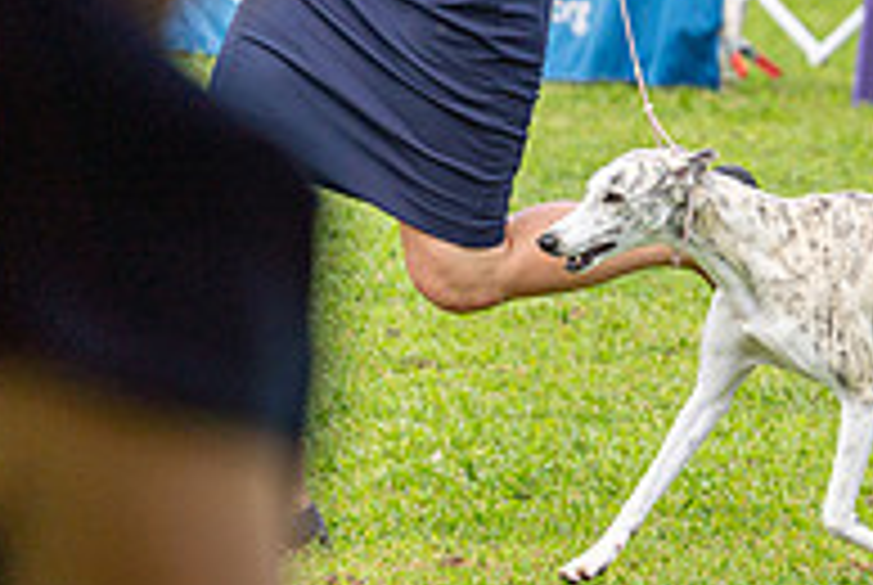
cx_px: 986
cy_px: -137
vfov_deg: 2.6
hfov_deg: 3.9
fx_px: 12678
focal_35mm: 522
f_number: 4
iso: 250
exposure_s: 1/1000
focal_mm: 175
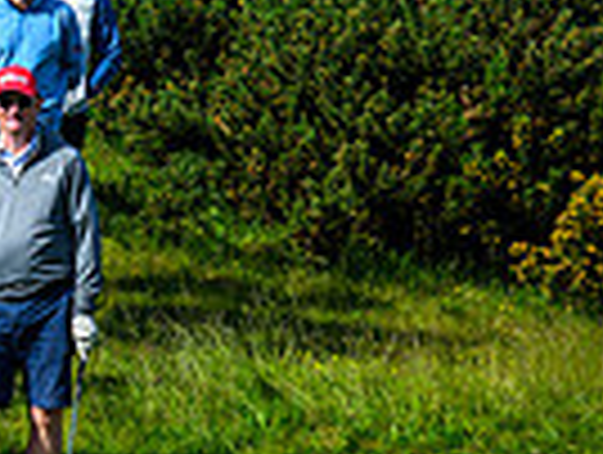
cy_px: -79
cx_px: -684
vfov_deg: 5.1
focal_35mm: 291
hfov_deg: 6.6
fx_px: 5078
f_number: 6.3
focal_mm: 70
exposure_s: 1/2500
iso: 500
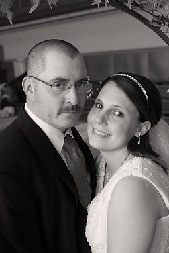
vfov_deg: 37.5
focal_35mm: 53
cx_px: 80
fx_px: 373
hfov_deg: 25.5
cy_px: 141
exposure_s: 1/80
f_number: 3.5
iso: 500
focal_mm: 45
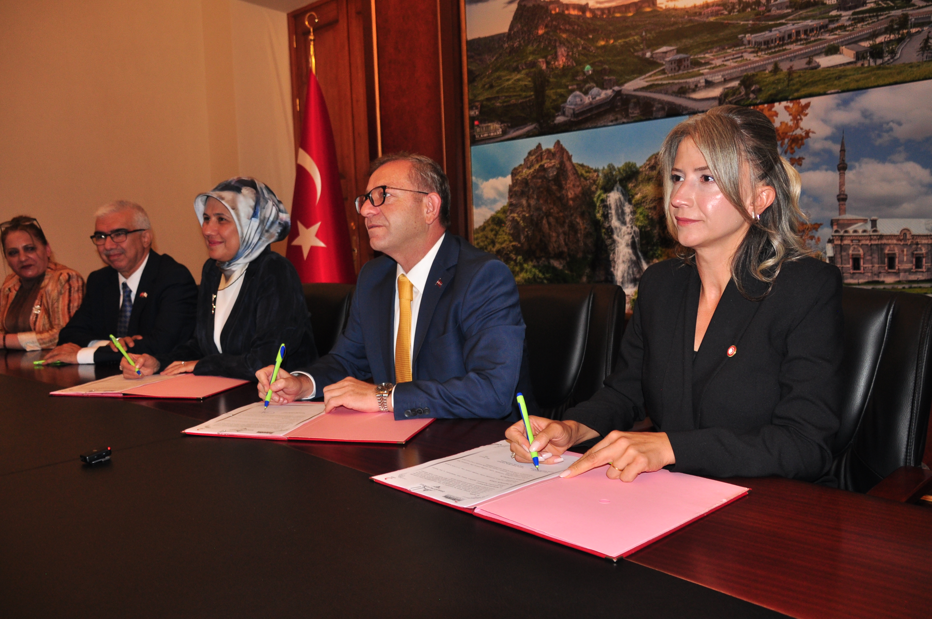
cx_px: 466
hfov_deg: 59.6
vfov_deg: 41.6
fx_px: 815
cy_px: 310
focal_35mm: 32
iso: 400
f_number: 3.5
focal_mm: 21
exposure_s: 1/60
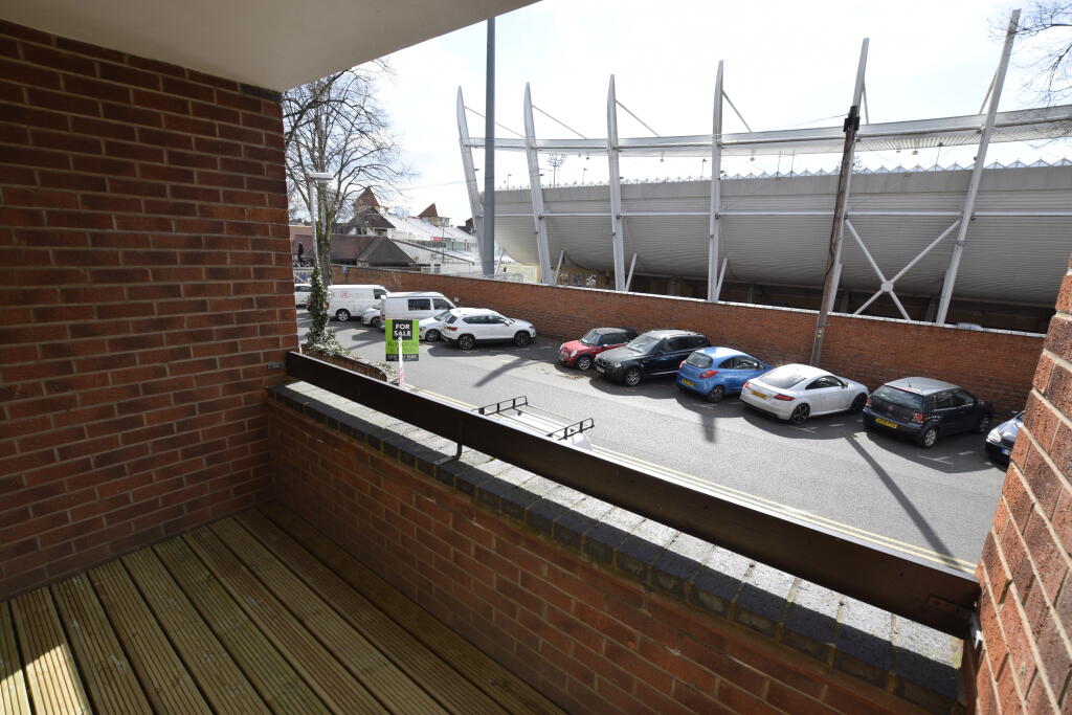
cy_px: 358
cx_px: 536
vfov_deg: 77.3
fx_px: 447
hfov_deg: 100.4
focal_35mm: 15
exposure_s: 1/320
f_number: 9
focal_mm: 10
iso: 200
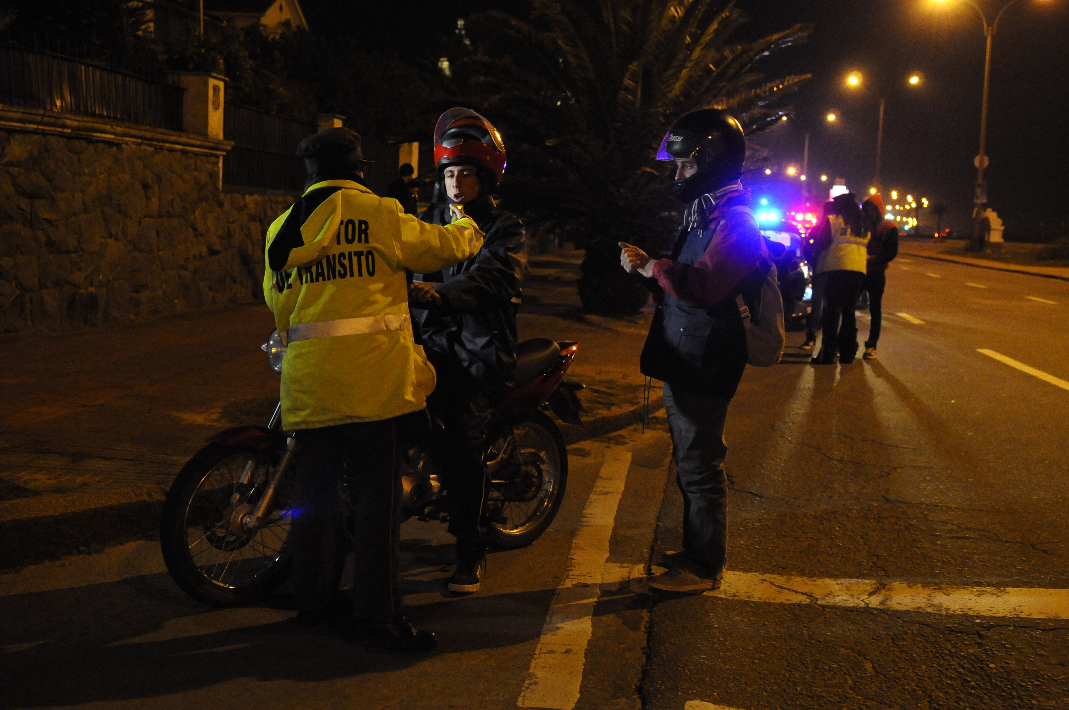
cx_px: 534
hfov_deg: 42.4
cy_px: 355
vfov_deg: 28.9
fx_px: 1379
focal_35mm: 46
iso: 2500
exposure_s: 1/50
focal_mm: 31
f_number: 4
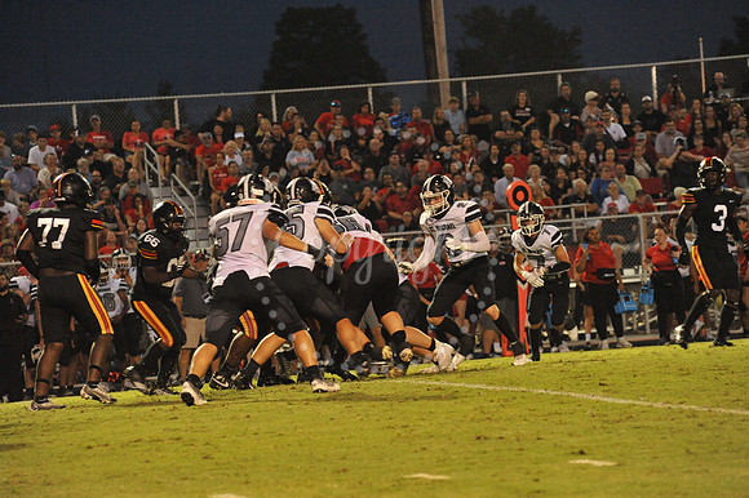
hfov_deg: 10.3
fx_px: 4159
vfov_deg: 6.9
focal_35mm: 200
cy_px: 249
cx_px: 374
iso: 6400
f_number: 5.6
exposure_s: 1/200
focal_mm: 200
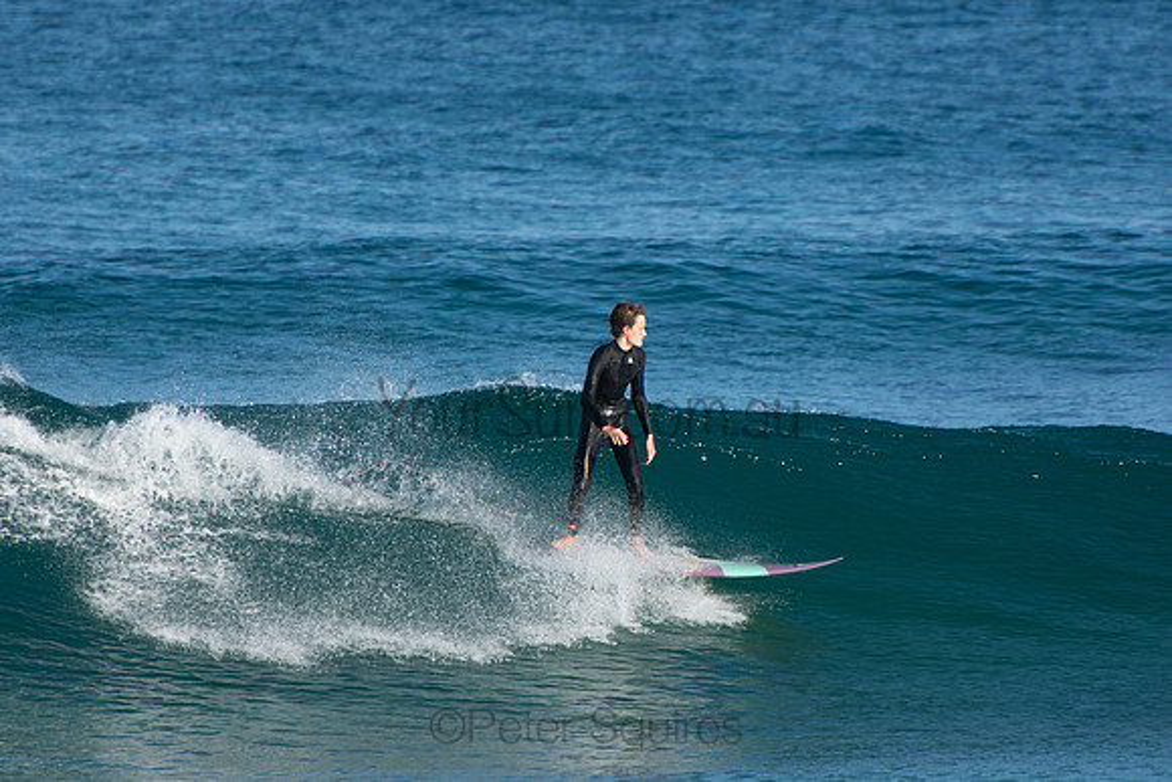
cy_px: 391
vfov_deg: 2.3
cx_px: 586
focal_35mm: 600
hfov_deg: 3.4
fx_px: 19537
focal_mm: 400
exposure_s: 1/1250
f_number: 5.6
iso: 280
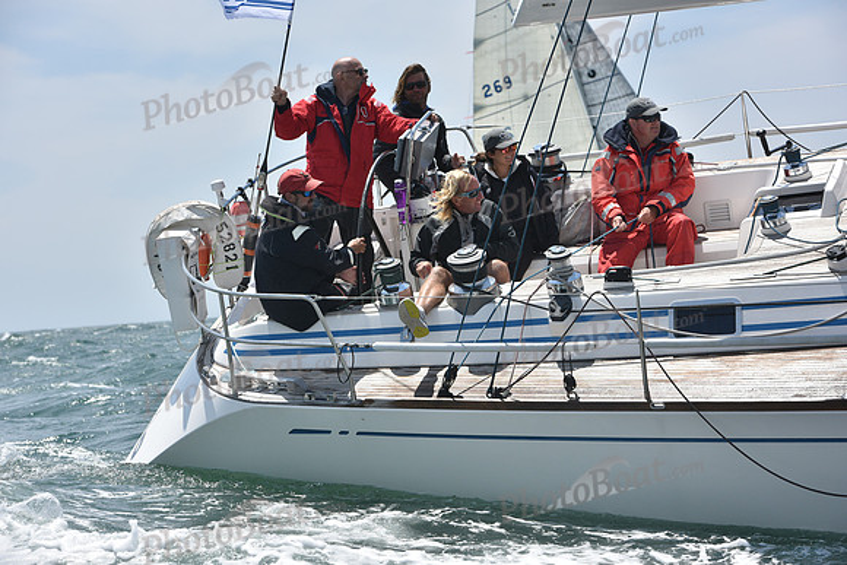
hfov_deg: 18.3
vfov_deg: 12.2
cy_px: 282
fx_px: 2636
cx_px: 424
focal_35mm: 112
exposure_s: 1/1250
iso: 250
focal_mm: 112
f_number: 7.1
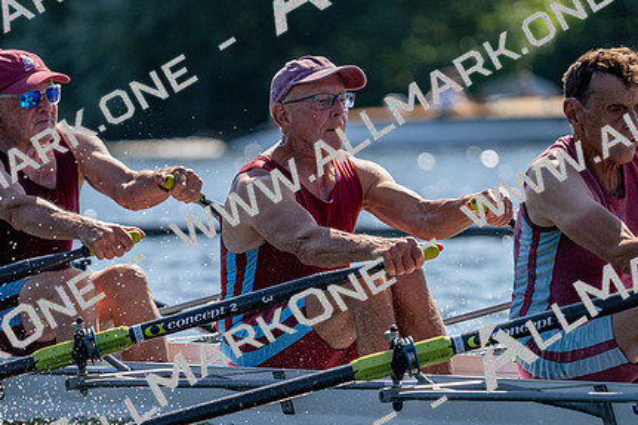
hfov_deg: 4.5
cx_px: 352
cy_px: 252
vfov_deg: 3.0
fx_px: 8202
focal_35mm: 463
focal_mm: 344
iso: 250
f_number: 6.3
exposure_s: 1/1600
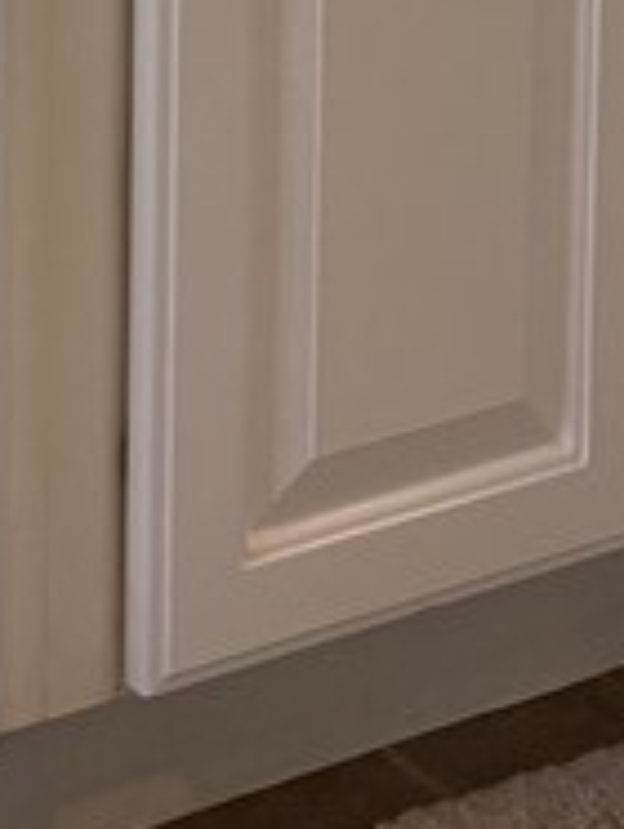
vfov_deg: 12.0
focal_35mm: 143
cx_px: -343
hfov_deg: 10.0
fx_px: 3429
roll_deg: -0.9
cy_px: -936
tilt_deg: -4.7
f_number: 1.6
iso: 160
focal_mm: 5.96
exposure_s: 1/120
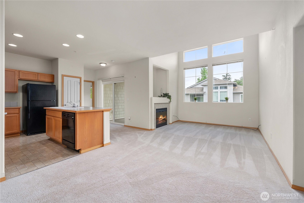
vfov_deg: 81.3
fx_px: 118
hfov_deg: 104.2
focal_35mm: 14
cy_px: 102
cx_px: 152
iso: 1000
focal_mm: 14
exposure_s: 1/30
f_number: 7.1
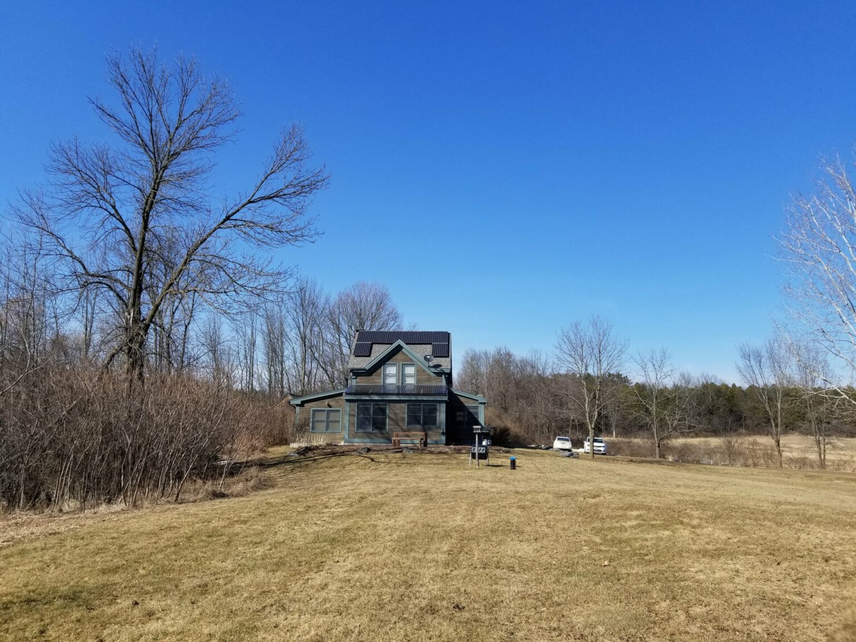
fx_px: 643
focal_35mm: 26
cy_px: 321
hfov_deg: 67.3
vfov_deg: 53.1
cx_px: 428
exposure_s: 1/2640
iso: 50
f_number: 1.7
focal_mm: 4.25
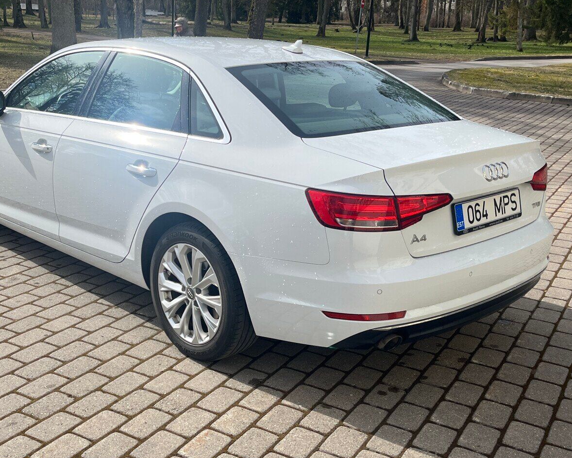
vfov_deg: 35.7
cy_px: 242
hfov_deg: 43.6
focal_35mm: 42
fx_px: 711
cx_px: 233
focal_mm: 5.1
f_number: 1.6
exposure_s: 1/3135
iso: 50
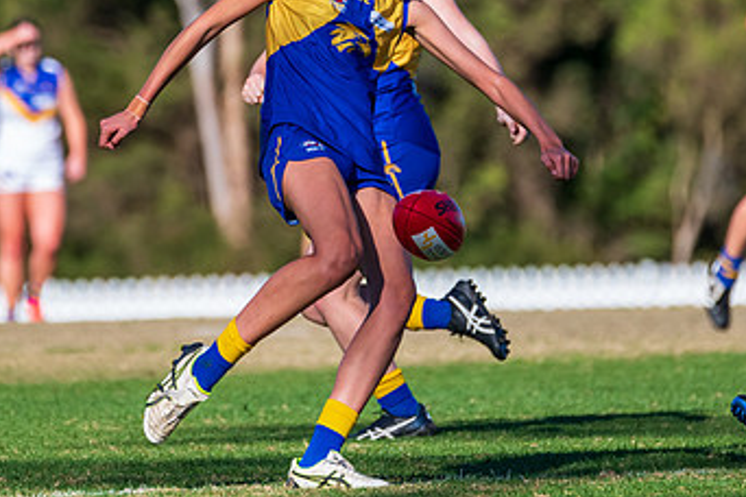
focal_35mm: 893
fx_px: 18503
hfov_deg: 2.3
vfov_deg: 1.5
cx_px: 407
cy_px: 103
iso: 800
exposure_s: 1/2000
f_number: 8
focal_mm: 500
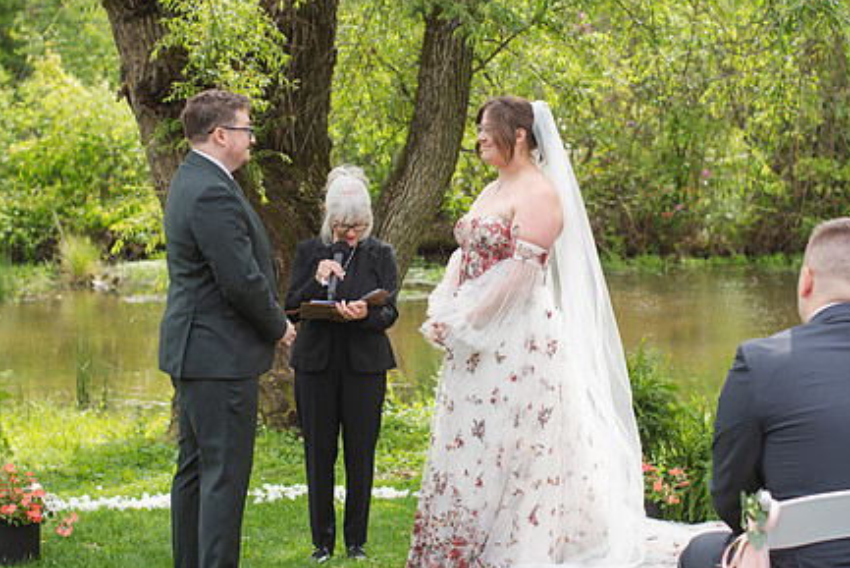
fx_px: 1913
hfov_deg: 25.0
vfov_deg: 16.9
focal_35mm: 81
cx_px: 453
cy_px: 278
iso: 100
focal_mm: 50
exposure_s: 1/320
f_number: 3.5
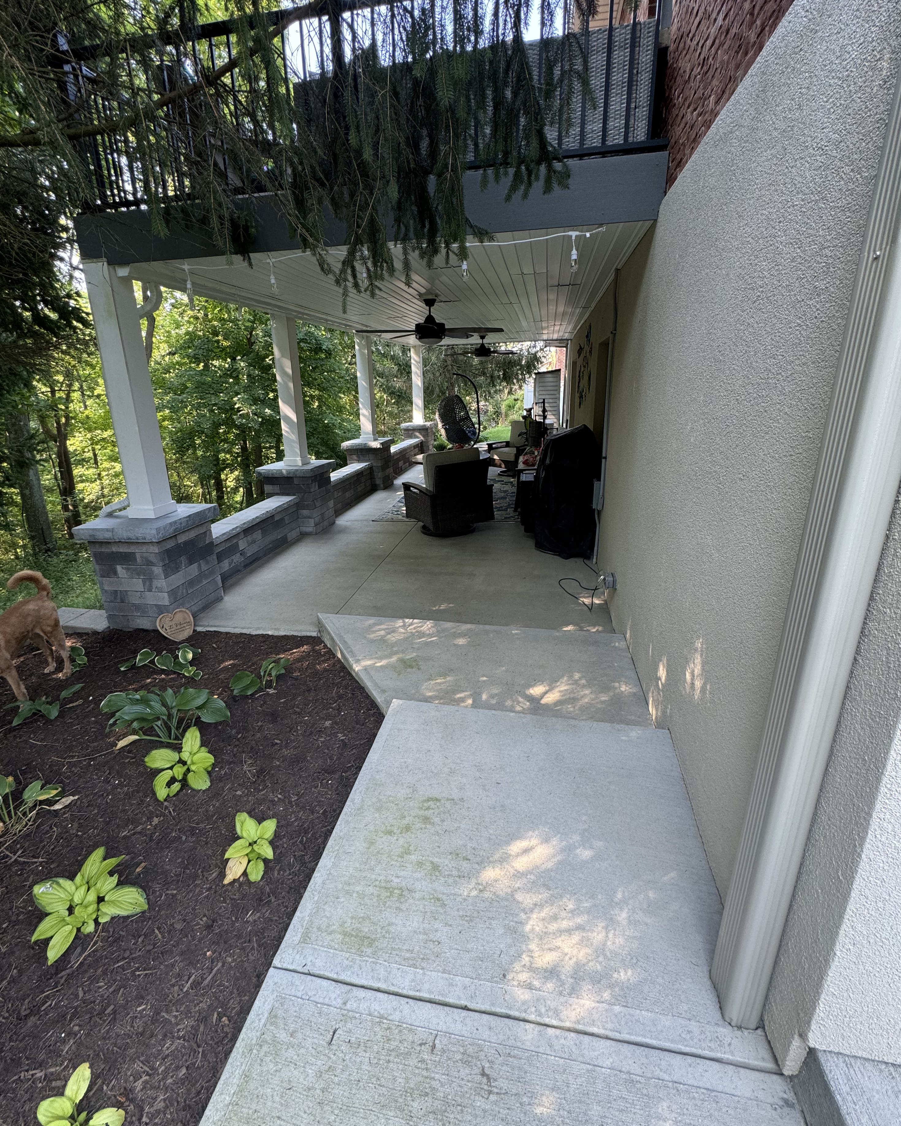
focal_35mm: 15
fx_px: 500
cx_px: 439
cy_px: 523
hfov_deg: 84.0
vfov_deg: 96.6
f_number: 2.2
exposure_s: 1/99
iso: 100
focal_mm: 2.2
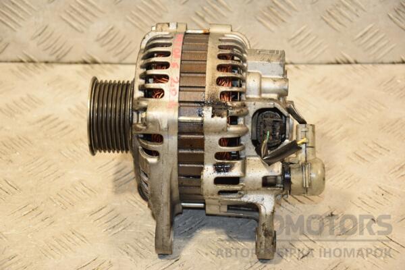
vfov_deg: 13.0
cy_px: 135
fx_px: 1181
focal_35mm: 105
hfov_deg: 19.5
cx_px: 202
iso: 800
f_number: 5.6
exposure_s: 1/200
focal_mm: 70
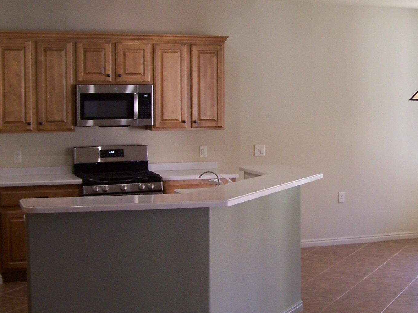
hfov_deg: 30.0
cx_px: 290
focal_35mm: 64
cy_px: 160
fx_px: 773
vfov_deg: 22.9
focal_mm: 6.3
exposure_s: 1/30
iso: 140
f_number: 2.8
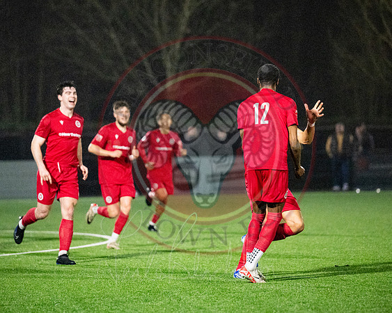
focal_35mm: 227
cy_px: 151
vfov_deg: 6.8
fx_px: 2636
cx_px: 175
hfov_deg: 8.5
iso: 8000
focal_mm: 160
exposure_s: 1/1000
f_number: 2.8
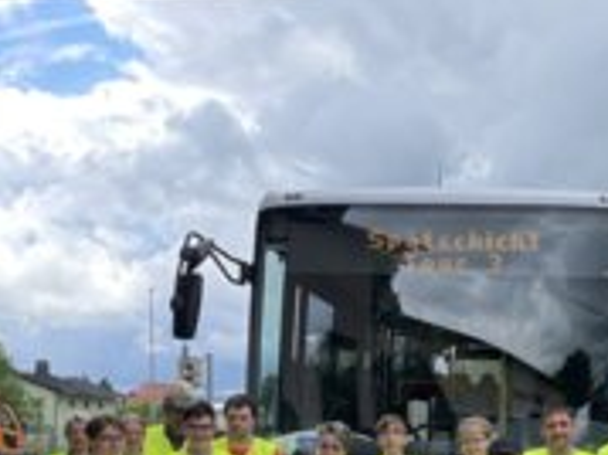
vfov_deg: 24.2
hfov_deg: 32.6
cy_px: 445
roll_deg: +0.2
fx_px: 1018
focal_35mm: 58
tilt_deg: +0.7
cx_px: 459
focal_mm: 4.2
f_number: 1.6
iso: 32
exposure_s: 1/849
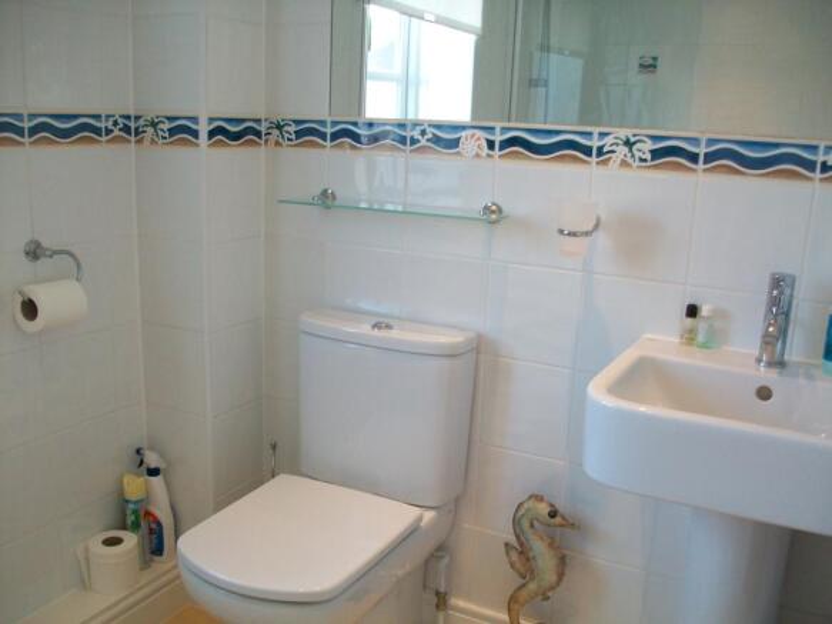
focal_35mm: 34
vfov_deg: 41.8
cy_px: 312
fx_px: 817
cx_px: 416
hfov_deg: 54.0
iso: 120
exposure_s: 1/40
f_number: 2.8
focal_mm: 5.7
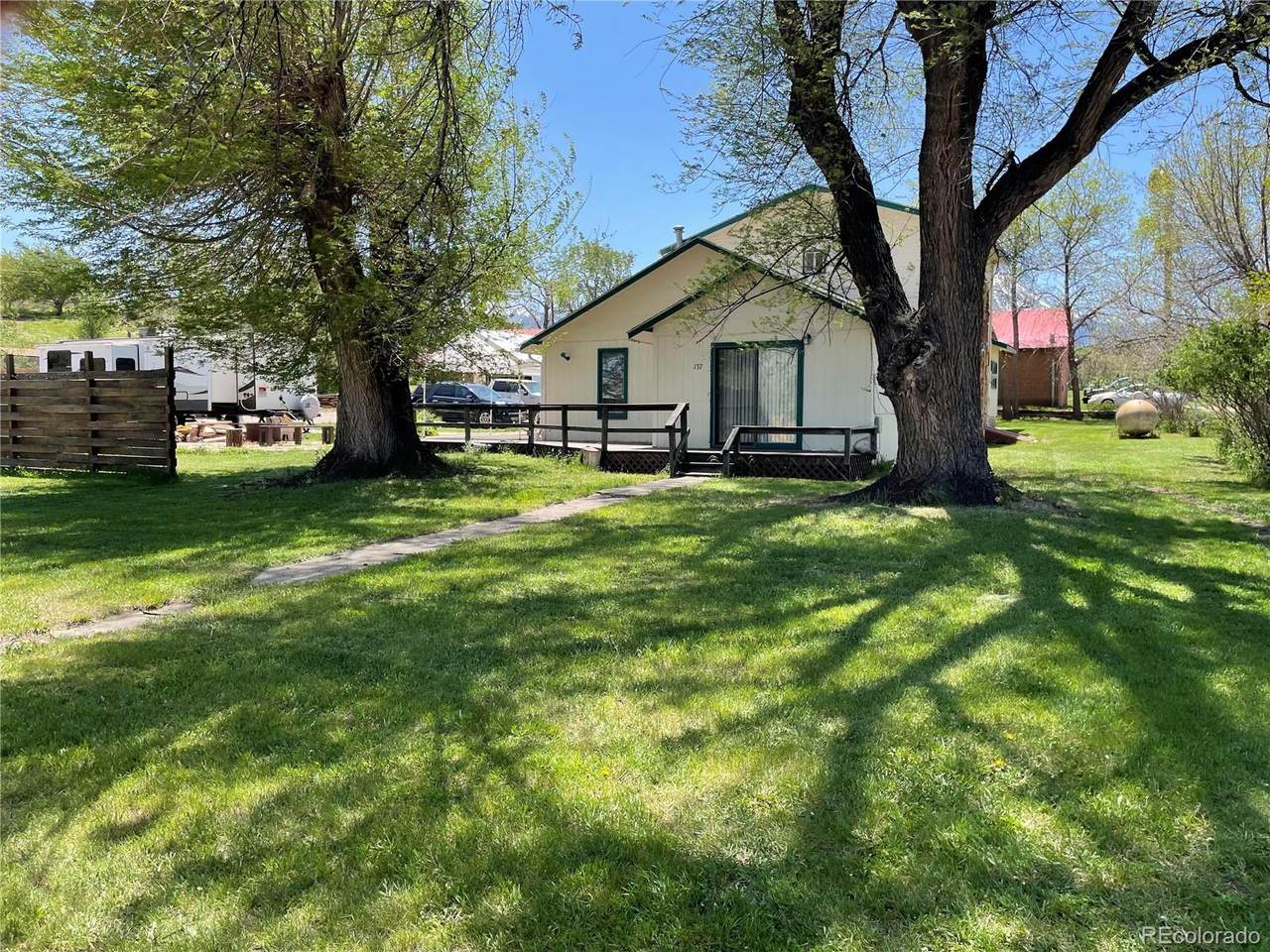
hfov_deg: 67.3
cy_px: 476
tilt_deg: -3.4
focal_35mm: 26
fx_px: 954
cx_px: 635
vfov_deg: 53.1
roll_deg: -1.0
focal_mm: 4.2
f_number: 1.6
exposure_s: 1/1082
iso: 32
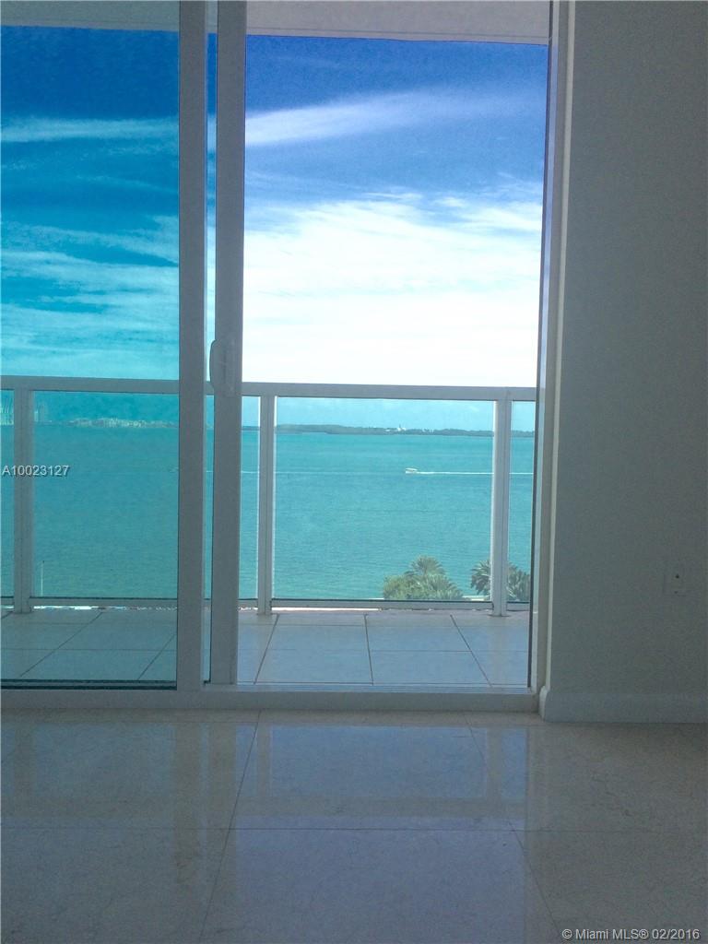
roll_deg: +0.6
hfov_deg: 48.2
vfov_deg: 61.7
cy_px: 472
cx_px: 354
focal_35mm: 29
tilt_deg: -5.9
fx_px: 791
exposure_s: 1/2283
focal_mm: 4.15
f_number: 2.2
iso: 32
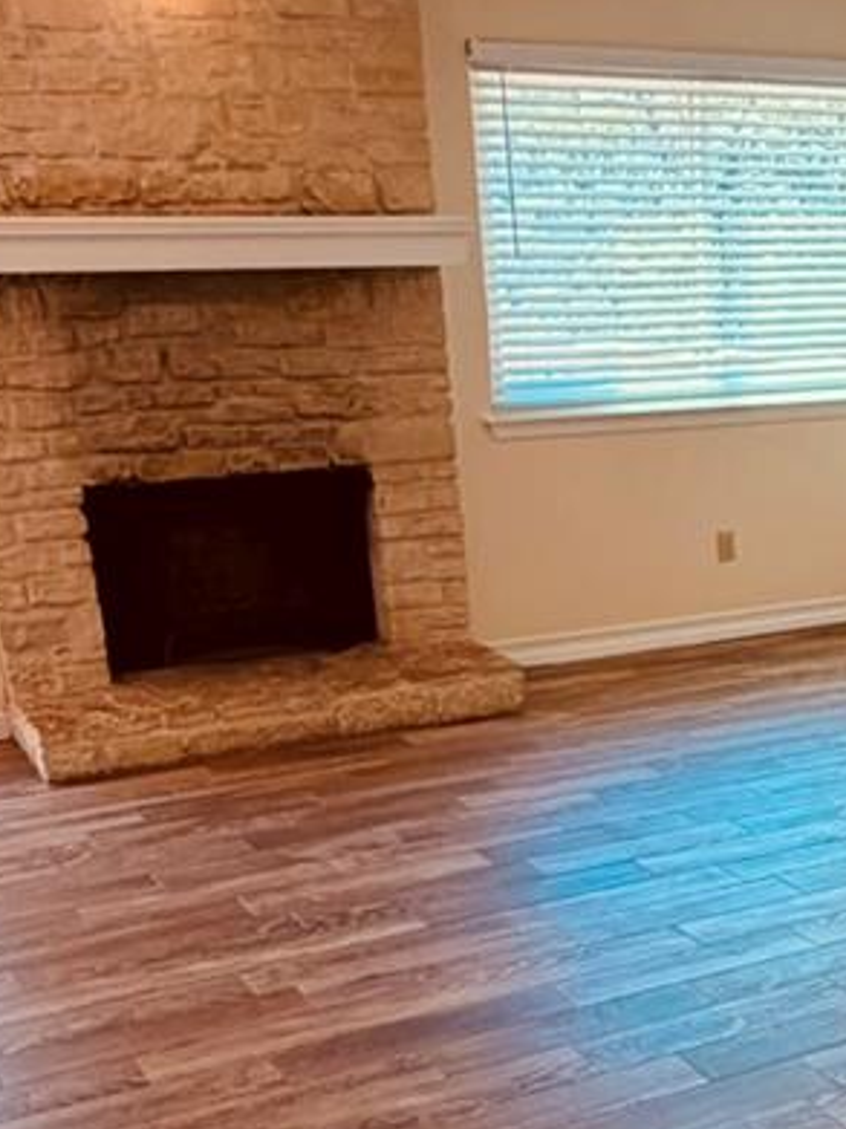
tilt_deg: -21.3
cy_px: 936
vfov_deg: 33.7
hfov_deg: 25.0
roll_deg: -0.5
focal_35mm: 55
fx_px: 1793
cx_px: 881
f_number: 2.2
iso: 160
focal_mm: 2.22
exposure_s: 1/120
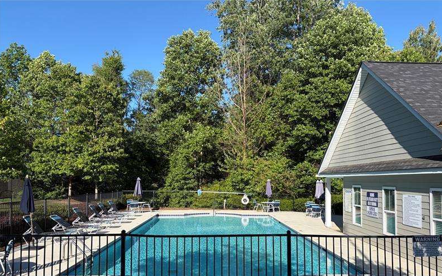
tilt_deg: +2.0
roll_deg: +0.9
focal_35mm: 28
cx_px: 223
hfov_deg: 66.5
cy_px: 168
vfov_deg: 44.3
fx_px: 337
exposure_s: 1/2538
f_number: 1.6
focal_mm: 5.96
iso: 50
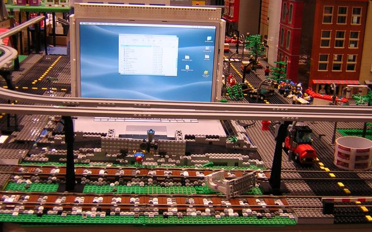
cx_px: 183
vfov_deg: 29.2
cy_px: 105
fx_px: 446
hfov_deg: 45.3
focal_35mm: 44
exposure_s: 1/7.7
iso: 100
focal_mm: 4.7
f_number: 2.6
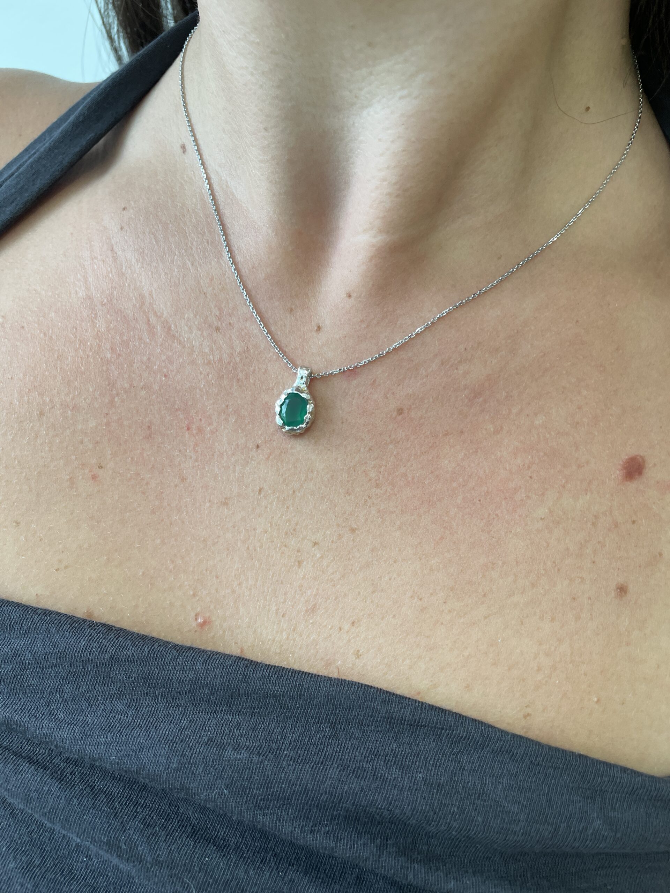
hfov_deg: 53.1
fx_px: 671
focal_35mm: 26
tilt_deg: -34.5
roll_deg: -2.8
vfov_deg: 67.3
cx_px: 335
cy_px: 446
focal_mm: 4.2
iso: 64
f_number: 1.6
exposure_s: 1/120
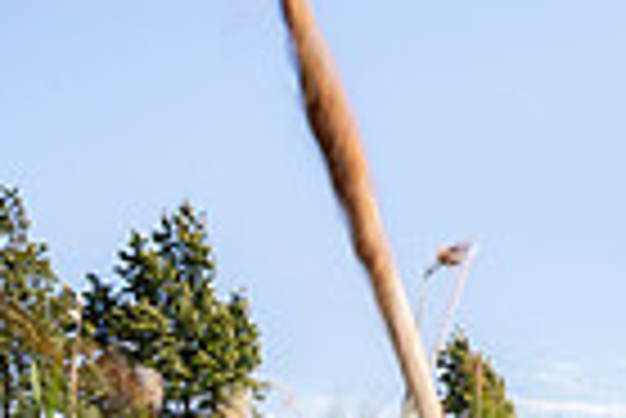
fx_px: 1741
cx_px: 1275
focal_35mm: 100
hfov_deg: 15.8
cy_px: 420
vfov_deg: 13.5
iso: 50
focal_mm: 24
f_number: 22
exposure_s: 1/10
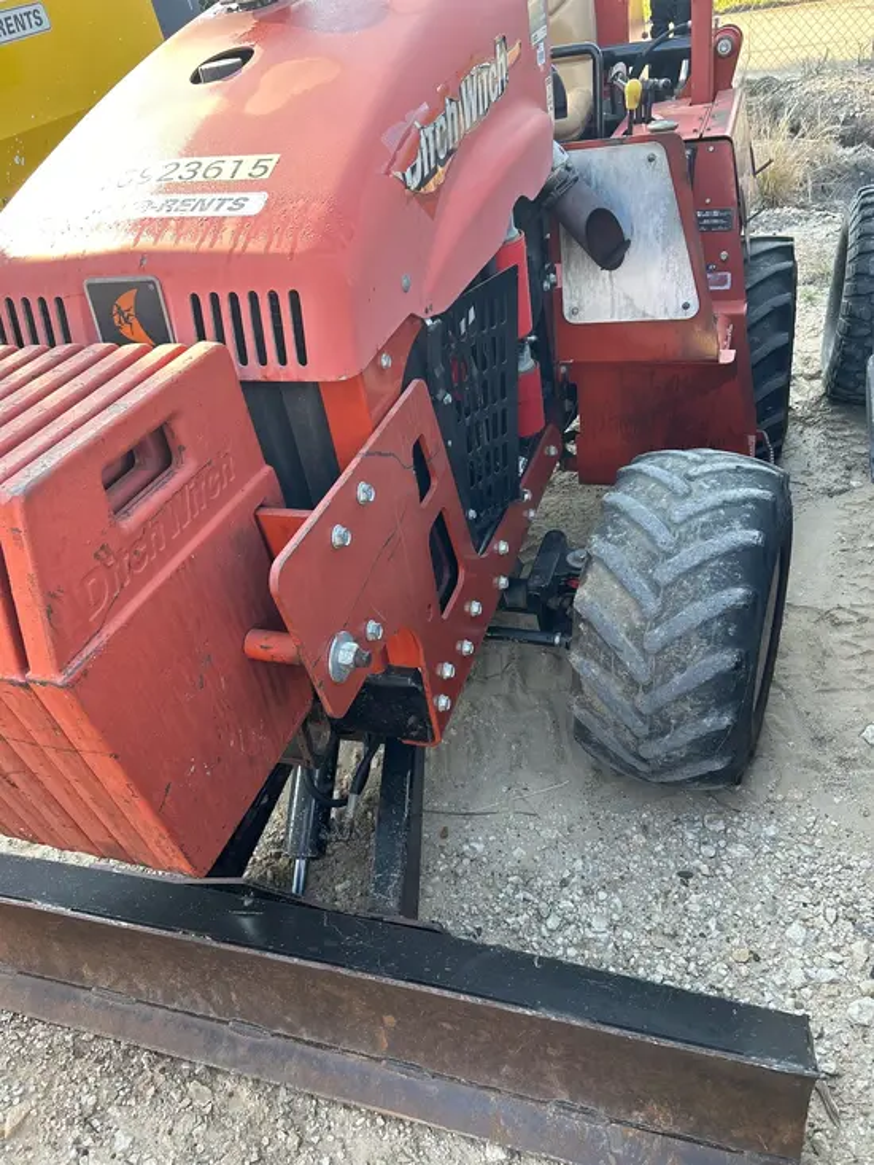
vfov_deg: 67.3
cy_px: 582
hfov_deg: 53.1
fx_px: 875
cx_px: 437
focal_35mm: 26
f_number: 1.5
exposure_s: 1/171
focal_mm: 5.7
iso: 50
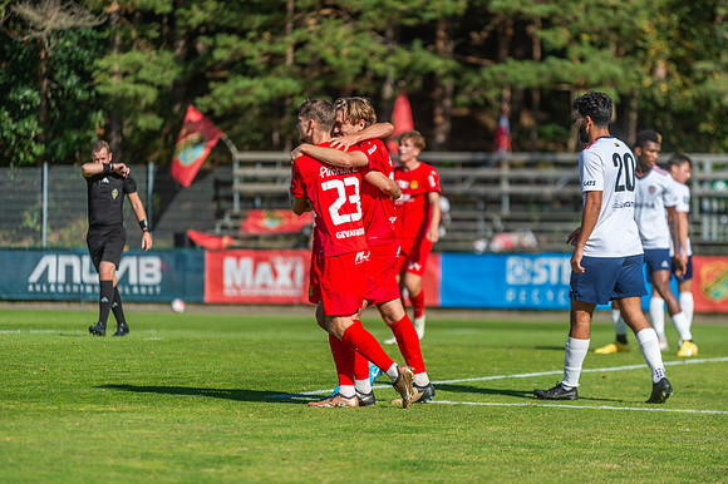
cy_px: 242
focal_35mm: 200
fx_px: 4042
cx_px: 364
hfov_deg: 10.3
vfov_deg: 6.9
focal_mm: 200
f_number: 3.2
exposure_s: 1/1600
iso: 125
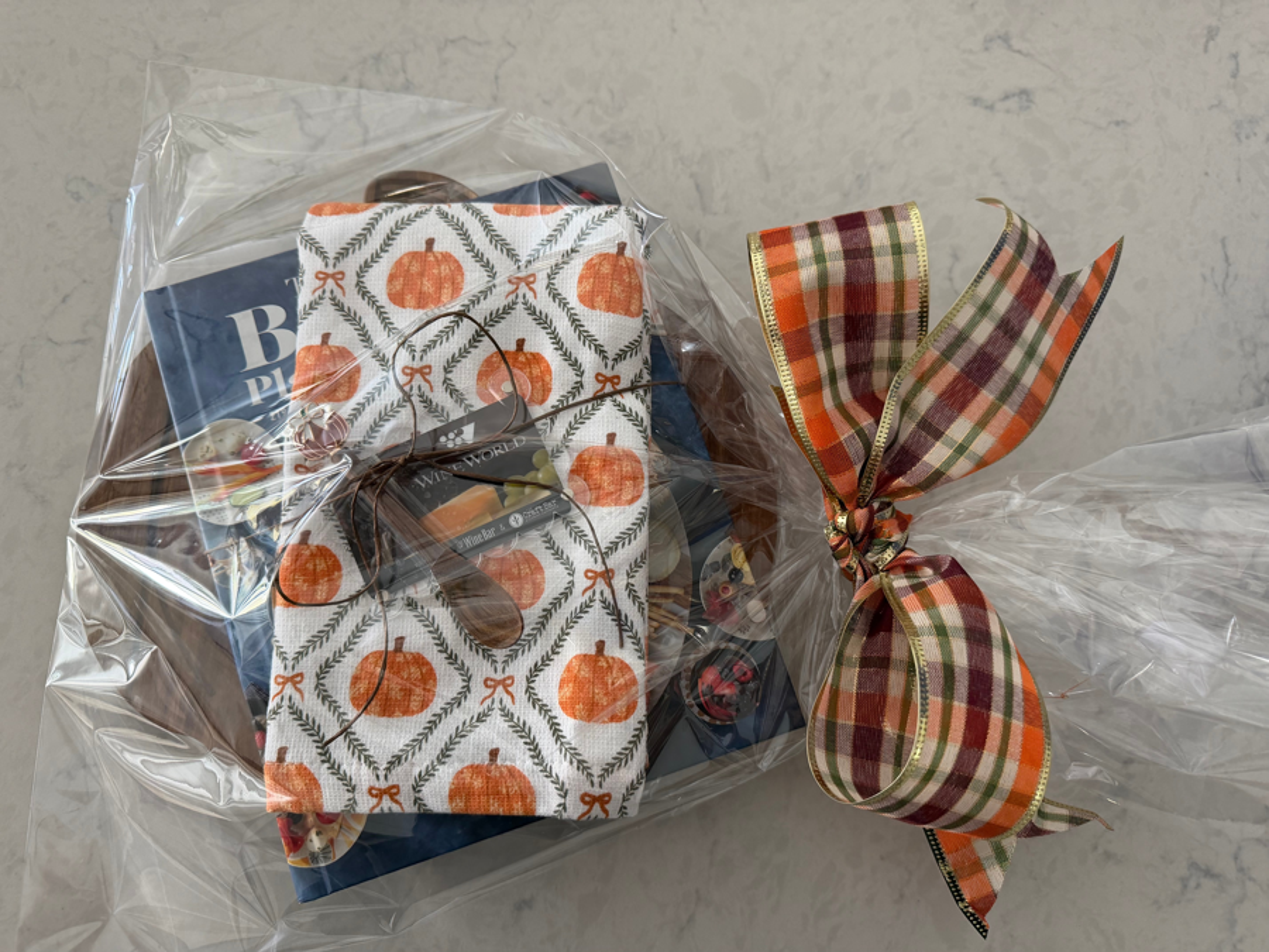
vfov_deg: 56.8
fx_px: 880
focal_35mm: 24
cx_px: 634
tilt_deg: -79.3
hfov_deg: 71.6
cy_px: 476
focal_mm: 6.76
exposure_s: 1/79
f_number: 1.78
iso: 200
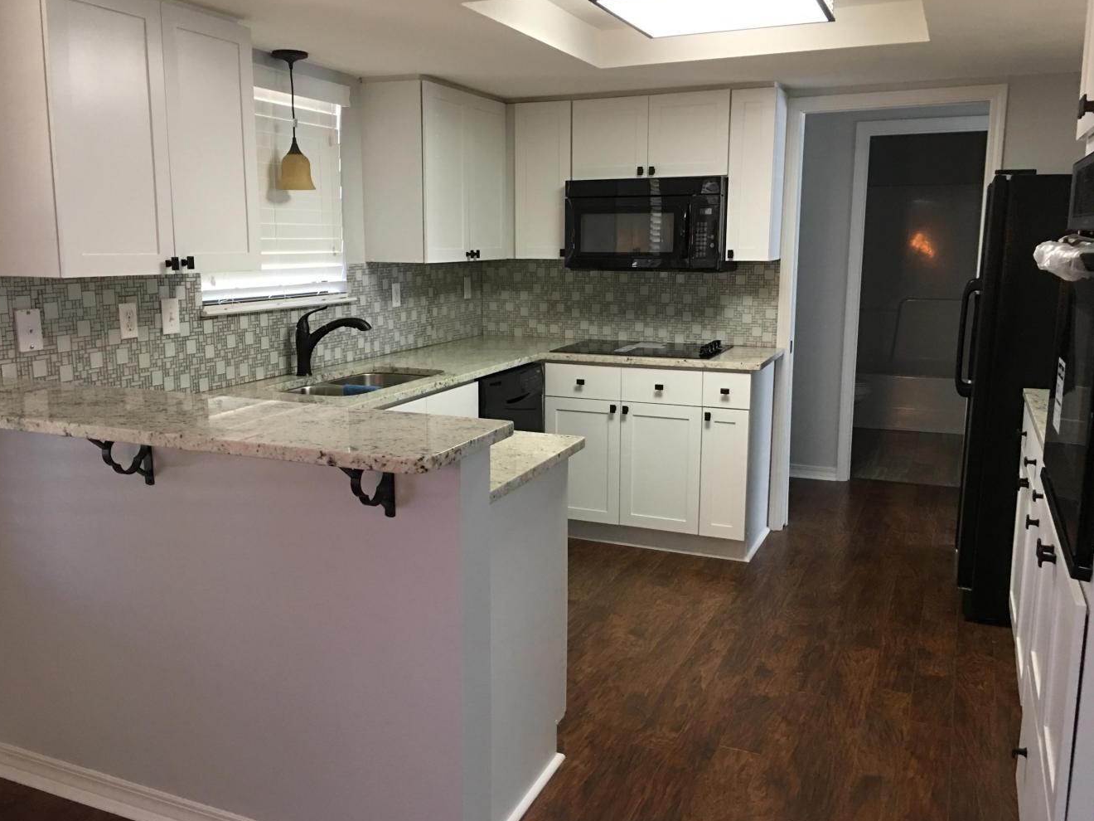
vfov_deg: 46.8
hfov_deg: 60.0
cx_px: 530
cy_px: 415
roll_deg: -0.1
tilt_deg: -8.2
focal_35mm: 30
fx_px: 948
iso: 80
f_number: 2.2
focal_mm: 4.15
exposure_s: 1/15
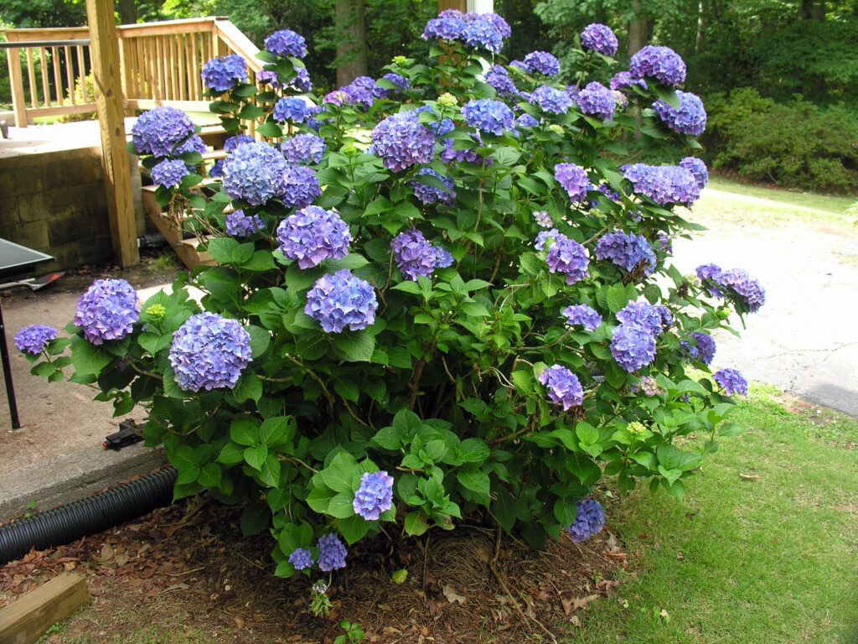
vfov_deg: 40.7
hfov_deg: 52.6
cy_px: 322
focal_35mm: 35
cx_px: 429
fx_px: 868
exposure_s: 1/53.1
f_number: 3.2
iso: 50
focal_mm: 8.9
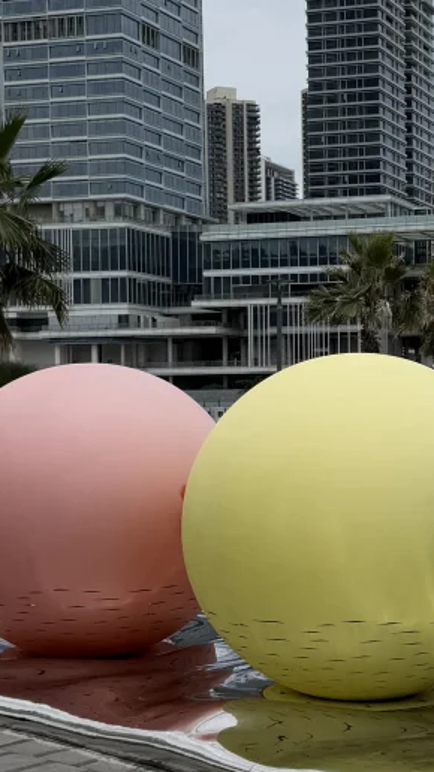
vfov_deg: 29.0
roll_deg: +0.9
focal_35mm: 73
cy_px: 411
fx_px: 1494
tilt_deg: -1.3
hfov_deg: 16.2
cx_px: 424
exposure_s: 1/9091
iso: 80
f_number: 1.78
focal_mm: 6.76
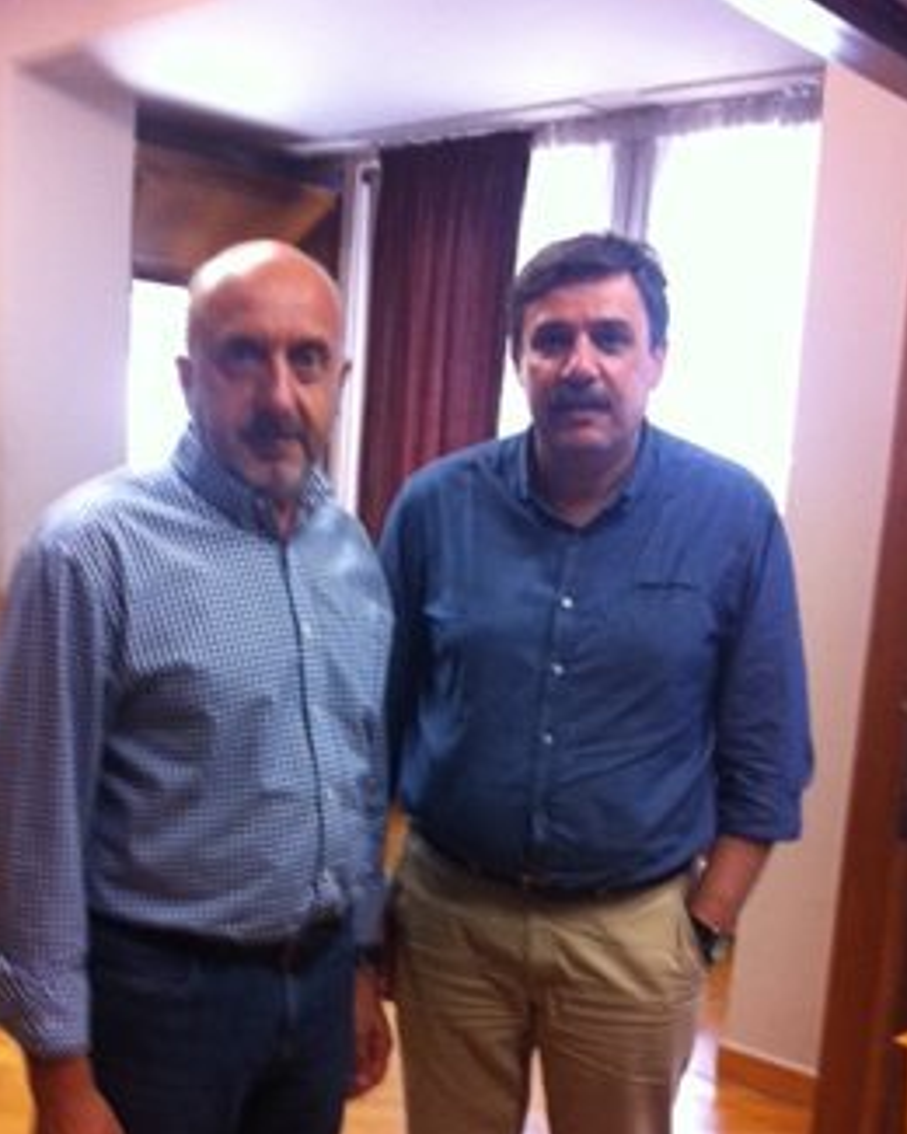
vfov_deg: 43.5
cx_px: 431
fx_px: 1409
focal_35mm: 42
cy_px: 694
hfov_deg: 35.7
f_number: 2.8
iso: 200
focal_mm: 3.85
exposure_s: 1/17
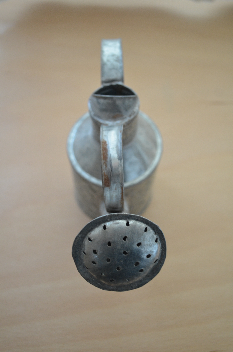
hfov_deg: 36.7
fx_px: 351
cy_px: 176
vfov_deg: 53.2
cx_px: 116
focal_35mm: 36
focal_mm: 24
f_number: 4
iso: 800
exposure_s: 1/50
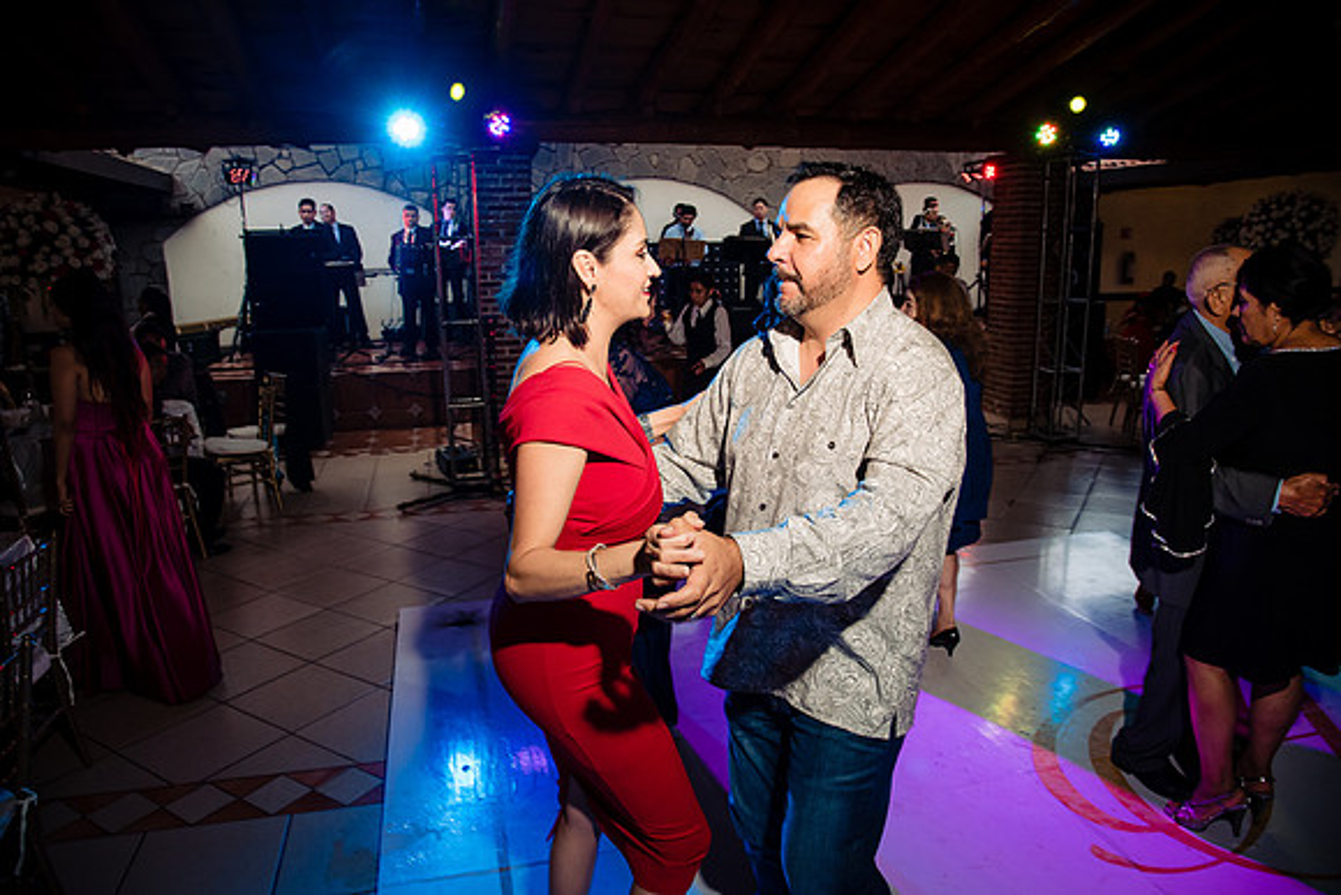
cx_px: 670
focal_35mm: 24
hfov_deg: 73.7
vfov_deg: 53.2
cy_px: 448
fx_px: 894
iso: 2000
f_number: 6.3
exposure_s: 1/125
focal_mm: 24
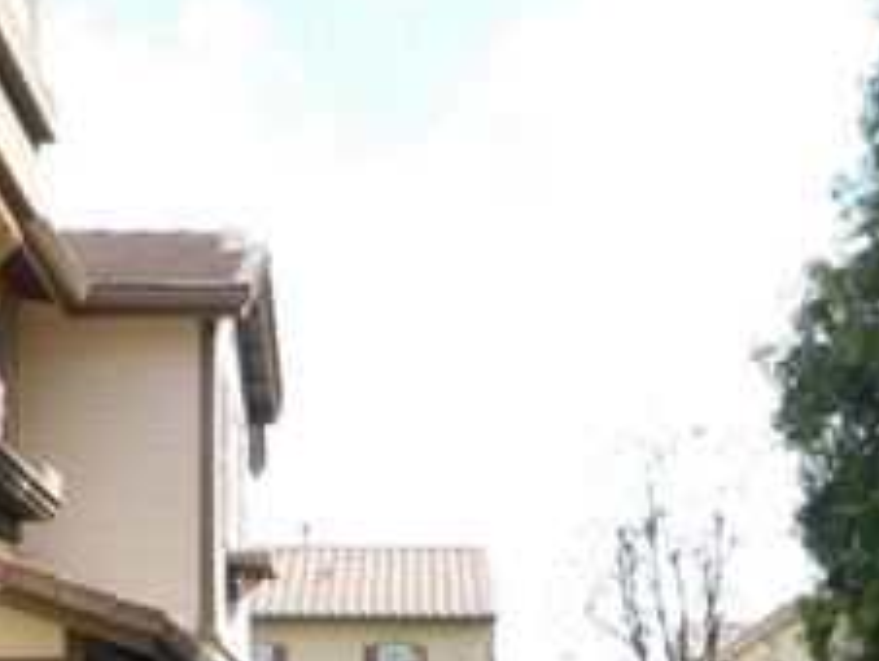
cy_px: 1077
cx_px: 428
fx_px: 2644
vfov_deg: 13.2
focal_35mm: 104
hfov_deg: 18.9
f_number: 3
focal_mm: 4
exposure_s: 1/500
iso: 125
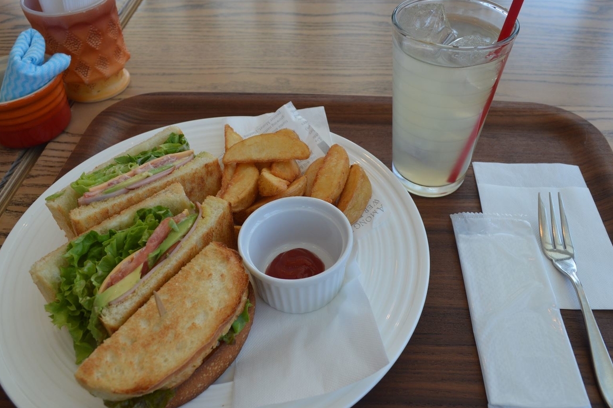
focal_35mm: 31
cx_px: 314
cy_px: 200
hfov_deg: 60.3
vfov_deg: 42.3
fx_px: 527
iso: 400
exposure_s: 1/160
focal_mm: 20
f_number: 6.3
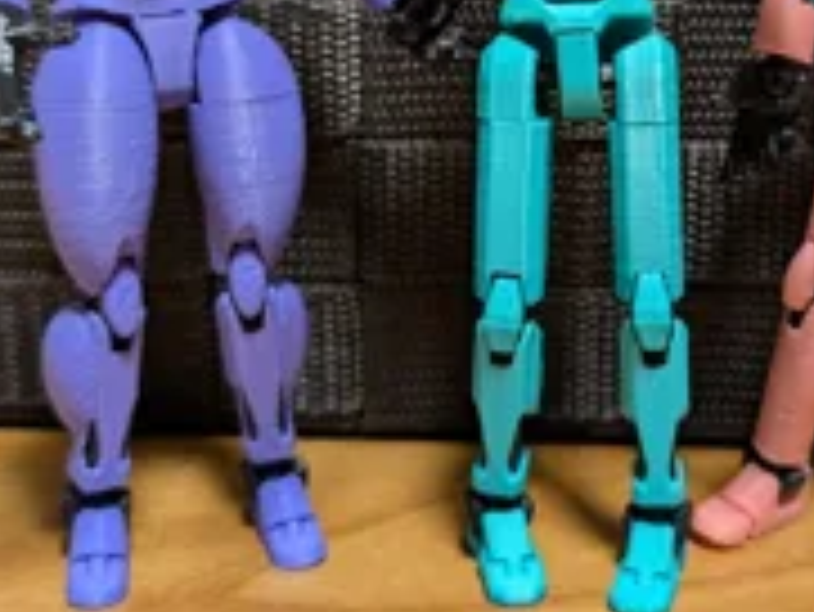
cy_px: 74
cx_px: 562
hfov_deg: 35.7
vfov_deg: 26.7
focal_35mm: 53
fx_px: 1247
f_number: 1.68
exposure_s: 1/23.8
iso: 172
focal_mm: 6.9
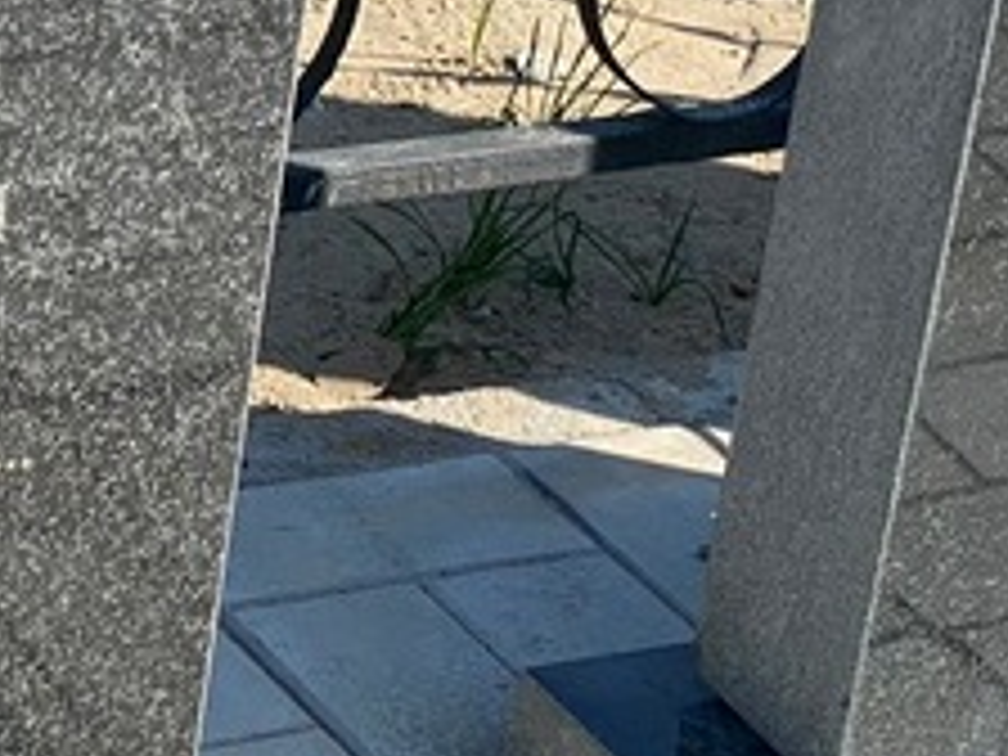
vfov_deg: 8.0
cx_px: -612
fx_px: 5416
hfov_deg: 10.2
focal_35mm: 186
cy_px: 90
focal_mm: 6
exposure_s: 1/959
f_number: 2
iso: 20
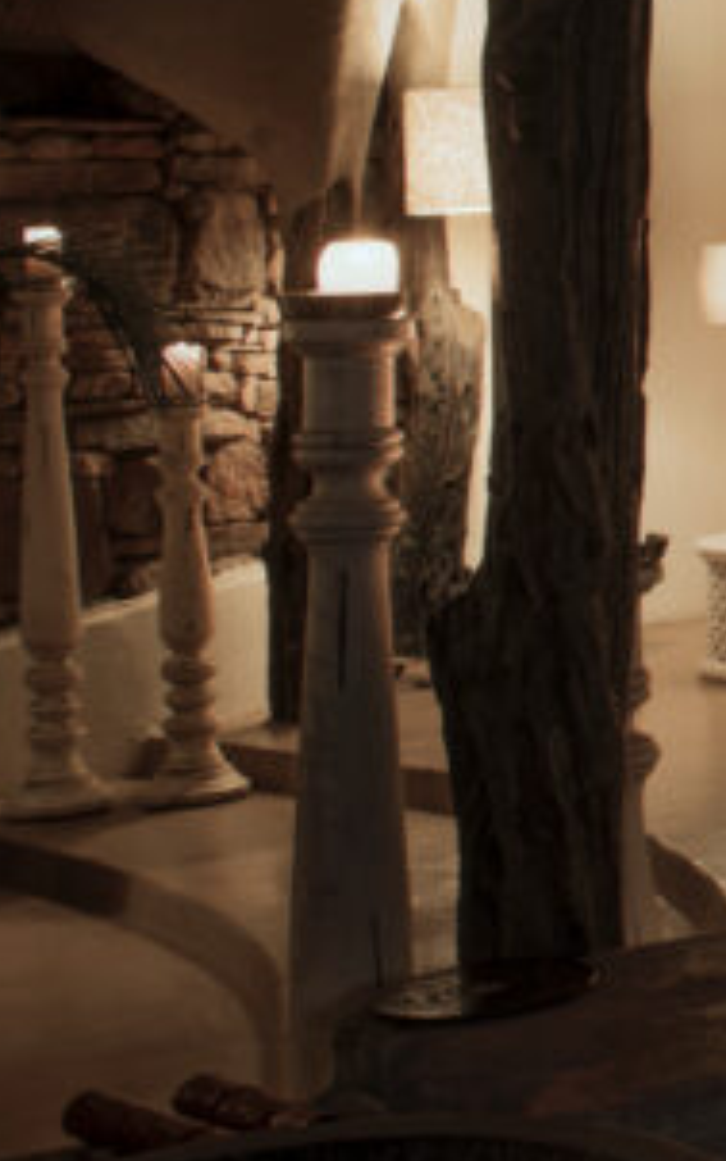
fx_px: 2625
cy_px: 210
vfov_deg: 24.5
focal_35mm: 83
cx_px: 1844
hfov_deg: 12.0
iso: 100
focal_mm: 24
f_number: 8
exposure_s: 6
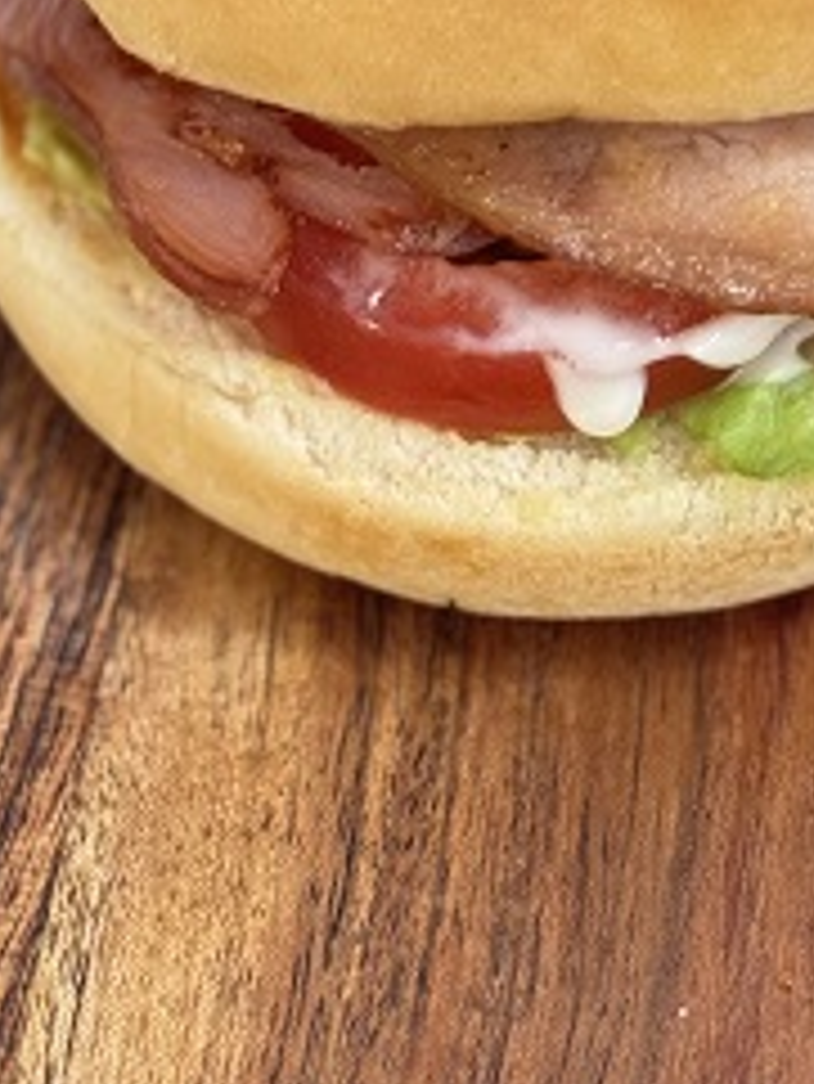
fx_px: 4417
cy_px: -72
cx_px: 677
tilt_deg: -47.1
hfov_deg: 10.5
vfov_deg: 13.7
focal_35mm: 141
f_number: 1.78
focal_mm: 6.76
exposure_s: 1/50
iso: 80
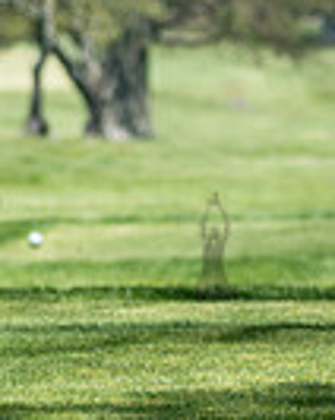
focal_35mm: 527
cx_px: -210
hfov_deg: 2.9
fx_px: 6546
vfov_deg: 3.7
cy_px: 93
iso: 100
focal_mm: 125
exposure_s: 1/640
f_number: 3.5
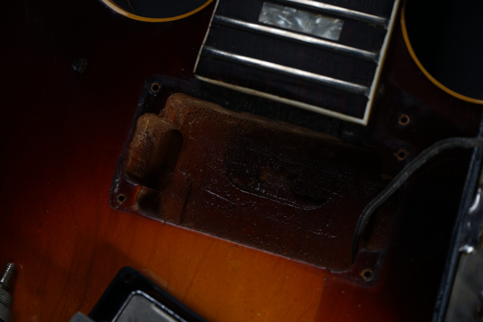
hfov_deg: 28.8
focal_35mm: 70
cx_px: 242
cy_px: 161
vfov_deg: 19.5
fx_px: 939
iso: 80
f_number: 11
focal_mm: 70
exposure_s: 1/125
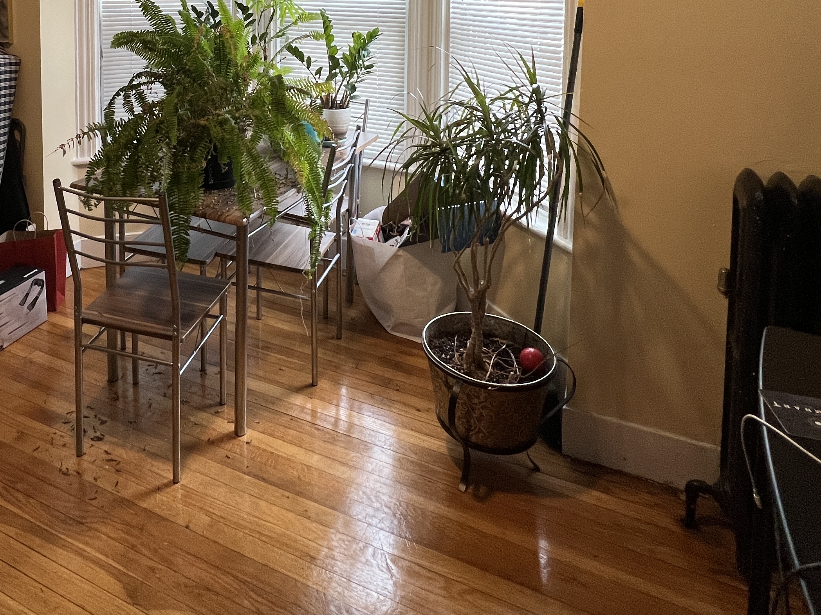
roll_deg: -0.4
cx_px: 258
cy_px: 36
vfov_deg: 47.8
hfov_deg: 67.1
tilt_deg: -4.2
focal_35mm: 25
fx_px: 593
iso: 160
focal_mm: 1.57
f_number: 1.8
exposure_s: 1/120
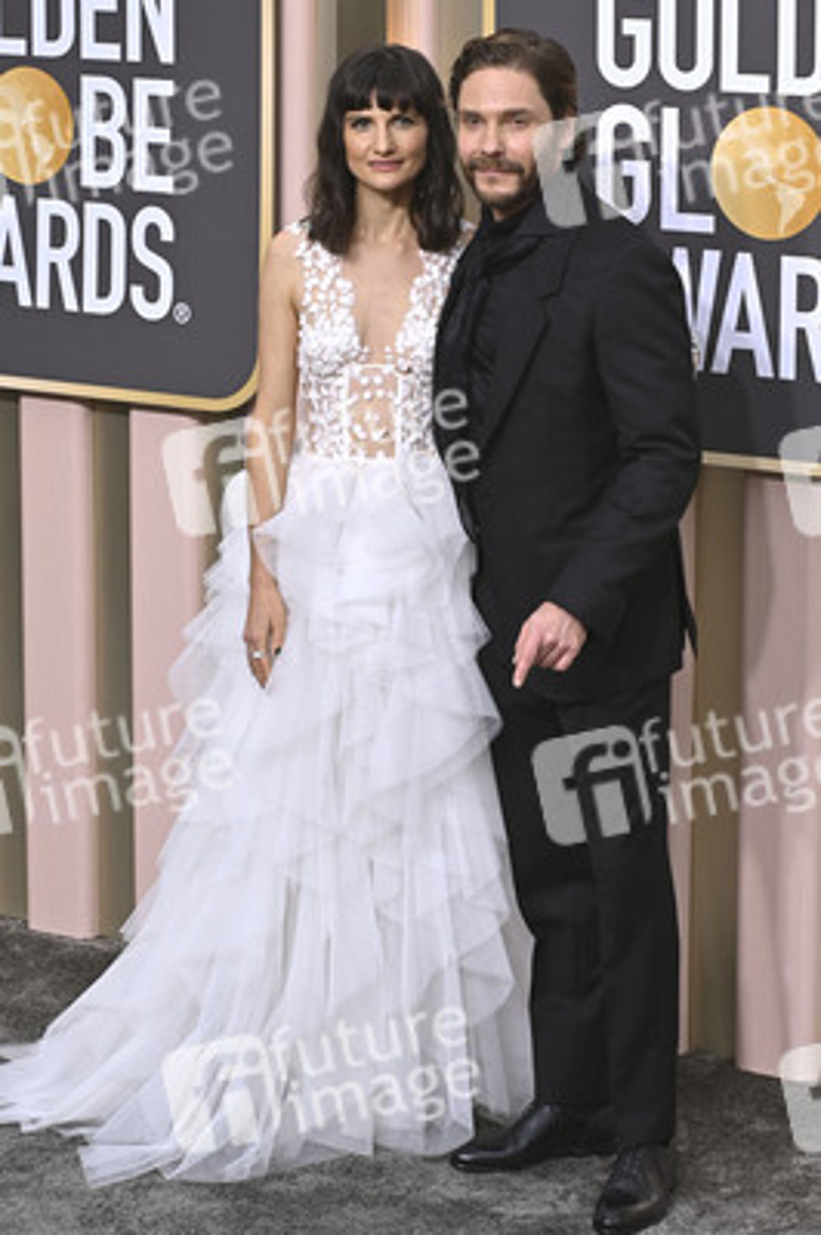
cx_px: 410
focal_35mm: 95
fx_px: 3255
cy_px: 618
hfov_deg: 14.4
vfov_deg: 21.5
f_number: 8
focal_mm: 95
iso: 800
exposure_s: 1/640
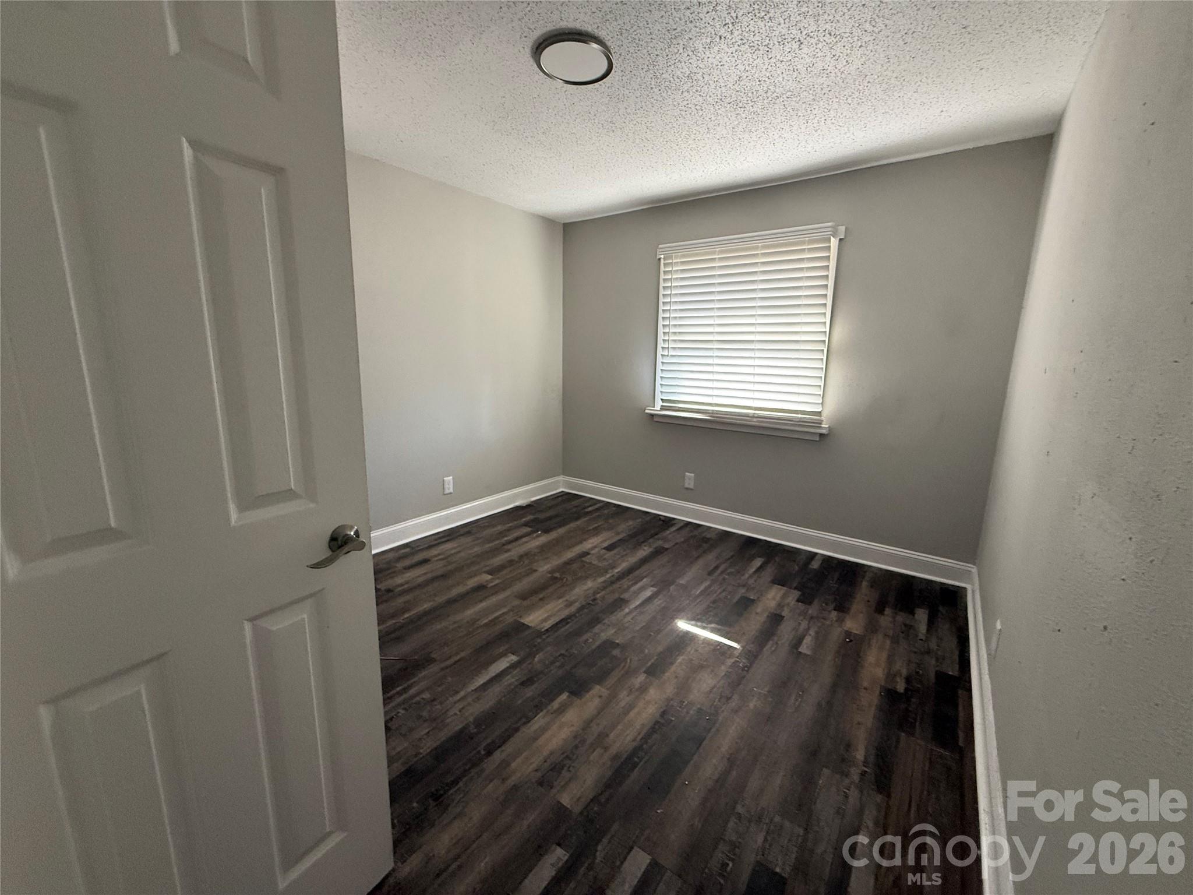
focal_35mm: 14
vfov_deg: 85.7
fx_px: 482
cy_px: 448
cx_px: 596
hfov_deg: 102.1
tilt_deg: -9.5
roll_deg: -0.9
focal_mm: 2.22
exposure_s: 1/97
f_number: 2.2
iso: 320
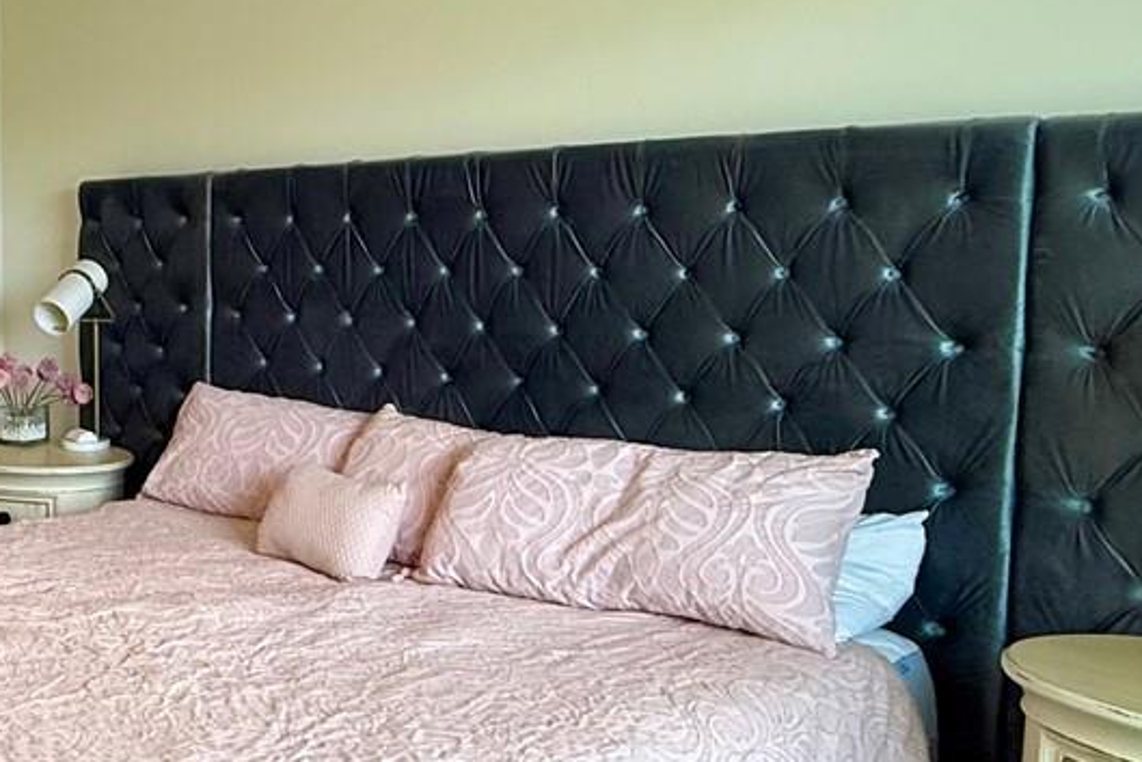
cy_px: 386
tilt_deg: -5.0
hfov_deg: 39.7
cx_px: 24
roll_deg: +0.6
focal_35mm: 44
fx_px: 1396
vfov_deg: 30.5
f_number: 2.2
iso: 125
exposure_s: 1/120
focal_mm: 2.22
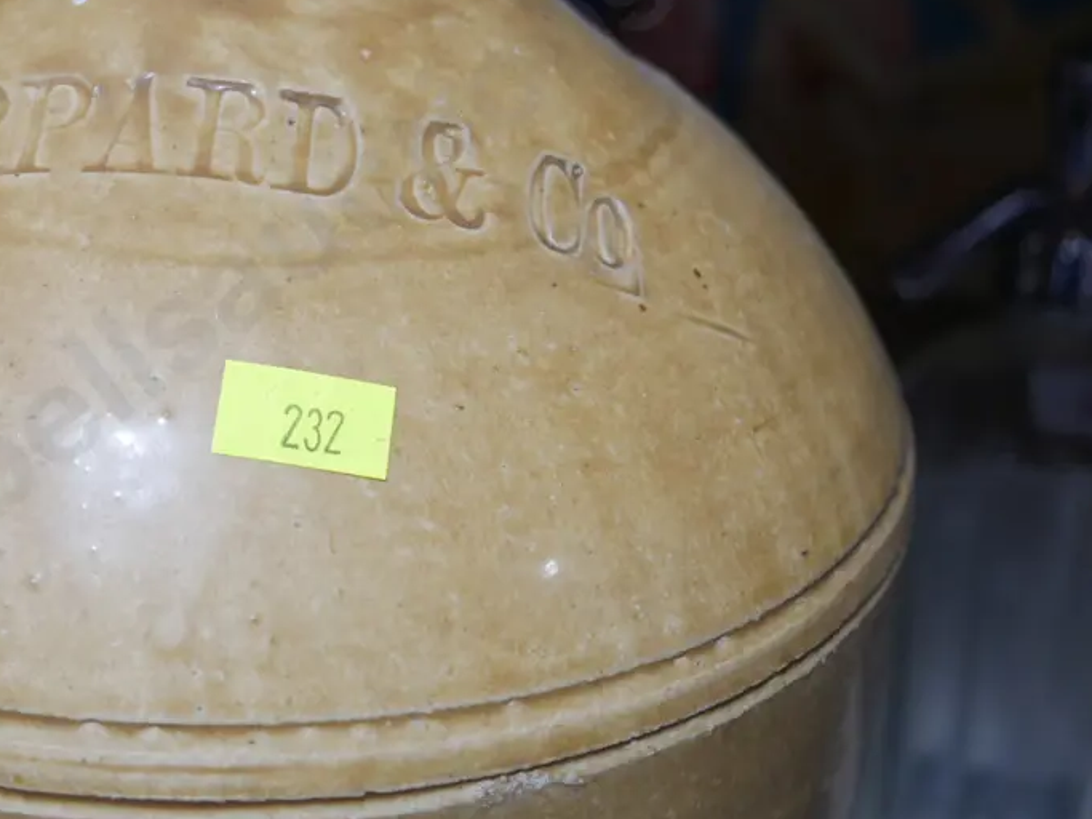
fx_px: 1798
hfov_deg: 33.3
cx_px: 315
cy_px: 232
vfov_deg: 25.4
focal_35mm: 57
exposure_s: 1/60
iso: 400
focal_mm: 19
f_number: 4.1
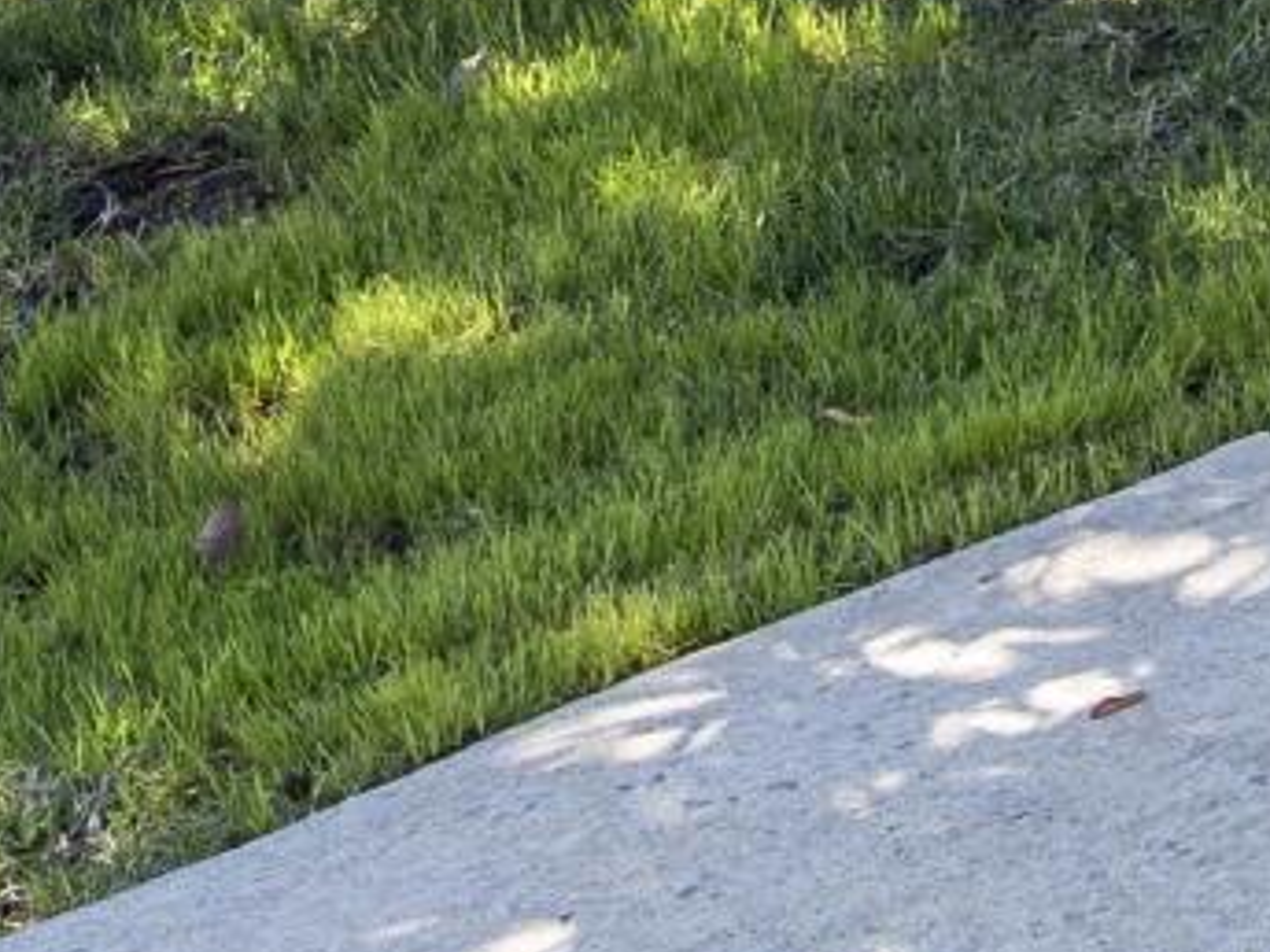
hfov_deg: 8.1
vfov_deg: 7.9
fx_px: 5786
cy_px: -2092
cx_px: 4936
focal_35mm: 158
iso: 100
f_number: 8
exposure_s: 1/100
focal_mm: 18.8
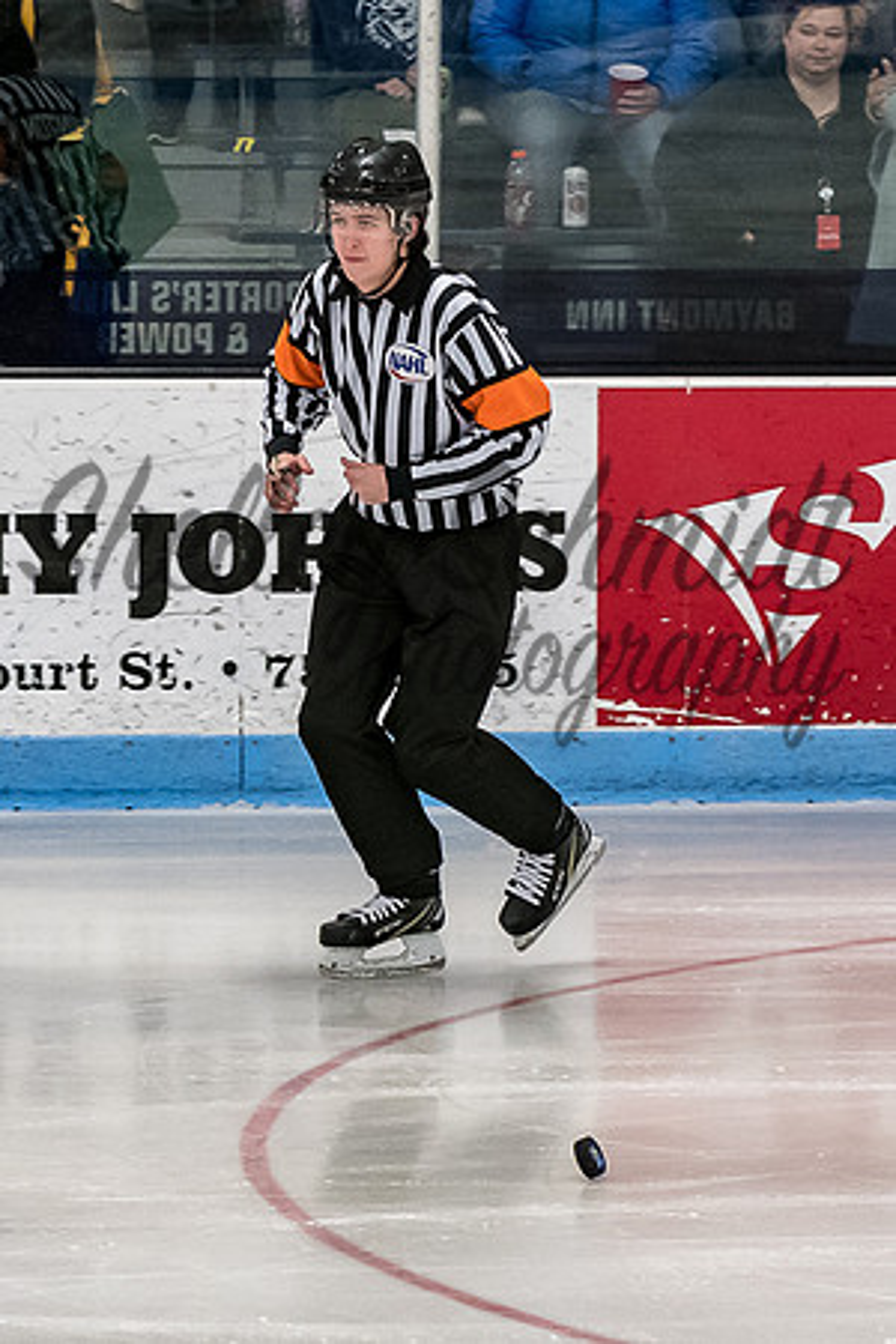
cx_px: 461
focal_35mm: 292
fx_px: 10897
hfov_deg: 4.7
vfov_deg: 7.1
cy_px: 547
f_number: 3.5
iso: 2000
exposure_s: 1/800
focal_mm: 92
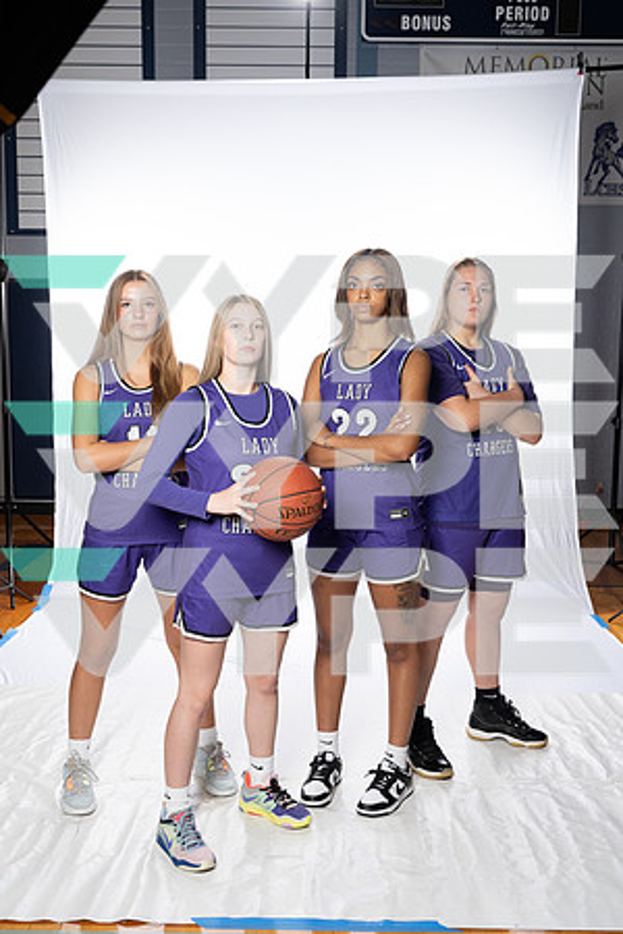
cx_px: 312
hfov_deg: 33.4
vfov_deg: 48.5
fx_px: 1038
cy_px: 467
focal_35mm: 40
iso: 800
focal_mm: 40
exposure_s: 1/250
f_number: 8
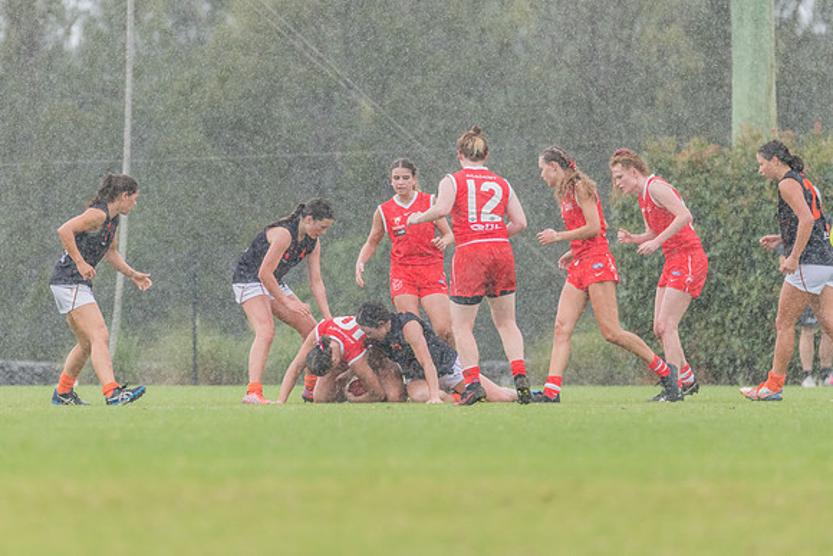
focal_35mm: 531
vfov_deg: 2.6
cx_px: 356
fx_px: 12293
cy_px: 256
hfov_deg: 3.9
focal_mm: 460
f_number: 6.3
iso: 2000
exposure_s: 1/1250
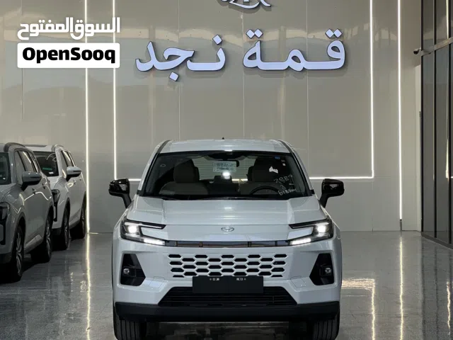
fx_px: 1008
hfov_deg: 25.3
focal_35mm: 77
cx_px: 226
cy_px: 170
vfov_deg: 19.1
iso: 64
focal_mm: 9
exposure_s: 1/120
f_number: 2.8
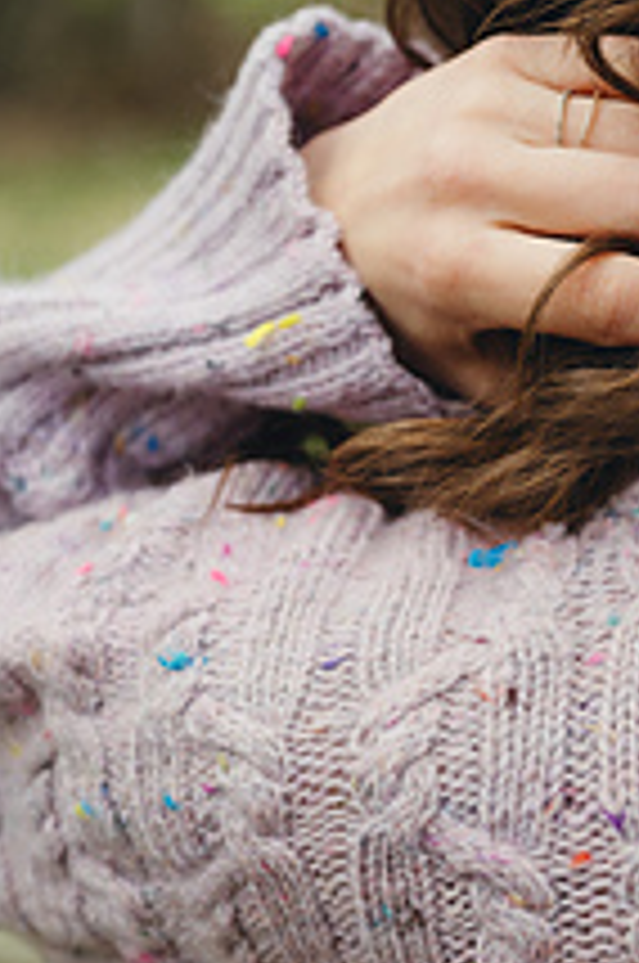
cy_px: 616
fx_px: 3125
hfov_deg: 11.5
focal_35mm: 117
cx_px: 668
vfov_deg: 17.5
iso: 250
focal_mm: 50
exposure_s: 1/3200
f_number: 2.8
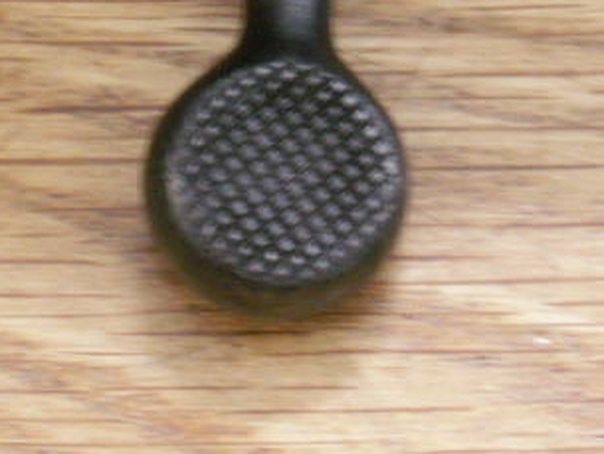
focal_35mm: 130
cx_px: 295
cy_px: 50
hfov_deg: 15.2
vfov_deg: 11.3
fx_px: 2269
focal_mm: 10.28
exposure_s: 1/2
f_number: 3.2
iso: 160
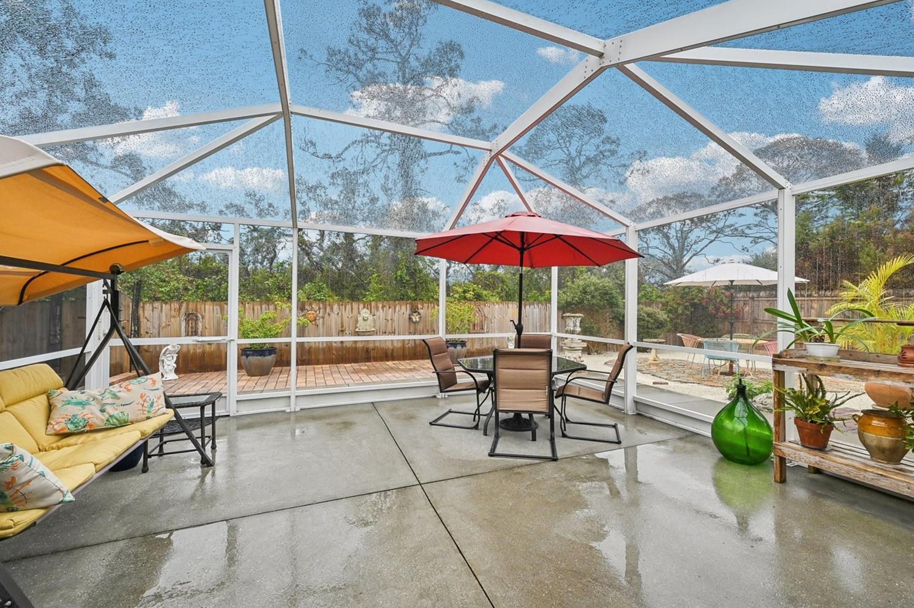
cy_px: 301
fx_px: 380
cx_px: 476
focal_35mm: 15
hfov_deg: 100.4
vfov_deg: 77.2
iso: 400
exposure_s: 1/200
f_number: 8
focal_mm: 14
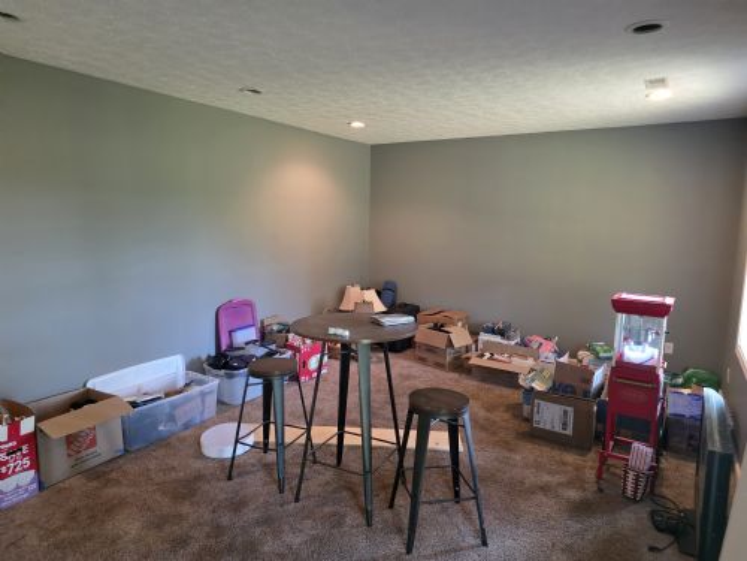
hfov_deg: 73.9
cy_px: 280
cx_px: 374
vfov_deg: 58.9
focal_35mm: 23
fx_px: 496
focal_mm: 6.25
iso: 1000
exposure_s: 1/120
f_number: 1.7
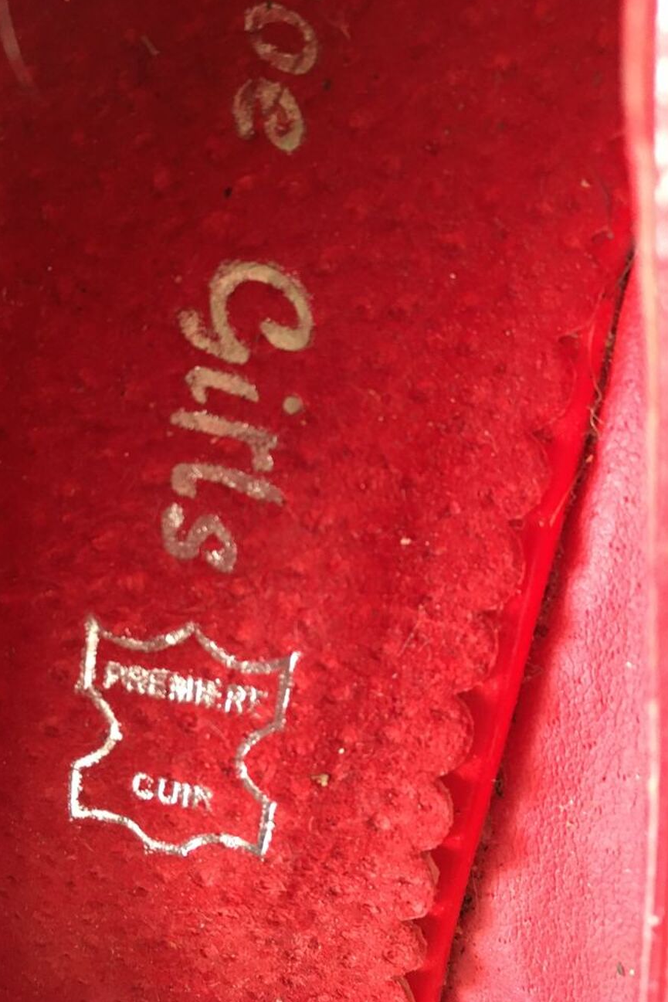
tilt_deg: -77.4
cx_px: 358
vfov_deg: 60.3
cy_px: 511
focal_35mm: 31
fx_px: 863
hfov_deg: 42.3
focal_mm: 4.15
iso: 200
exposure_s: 1/33
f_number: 2.2
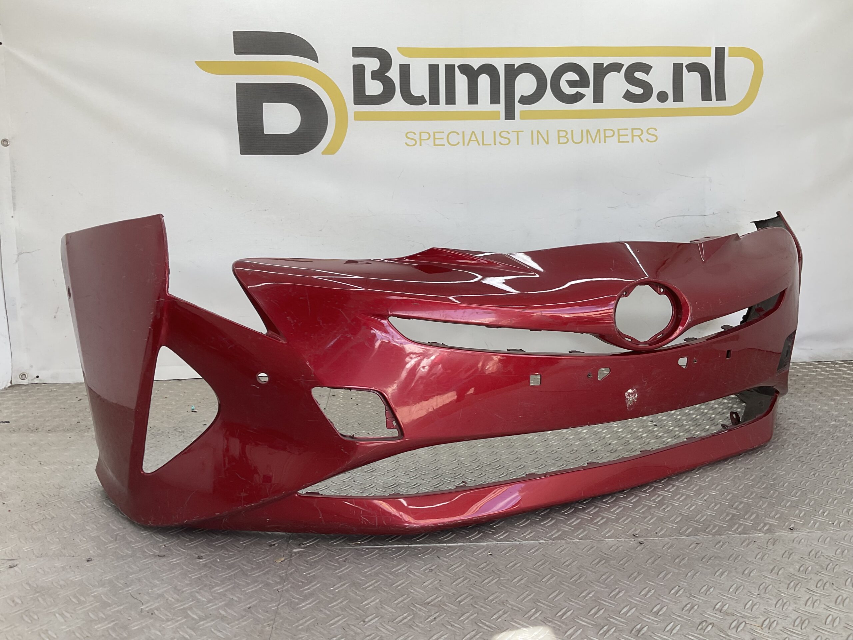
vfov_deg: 48.2
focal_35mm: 29
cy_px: 320
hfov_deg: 61.7
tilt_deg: -9.9
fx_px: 715
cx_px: 426
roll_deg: +1.1
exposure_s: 1/136
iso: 16
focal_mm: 3
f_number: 1.8
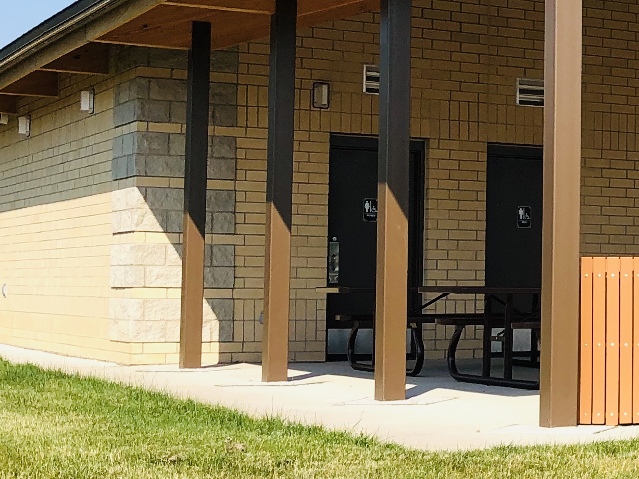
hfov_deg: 19.5
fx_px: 1698
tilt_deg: +1.5
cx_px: 855
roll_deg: -0.4
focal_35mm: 92
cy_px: 255
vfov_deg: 16.1
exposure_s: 1/1548
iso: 20
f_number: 1.8
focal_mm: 4
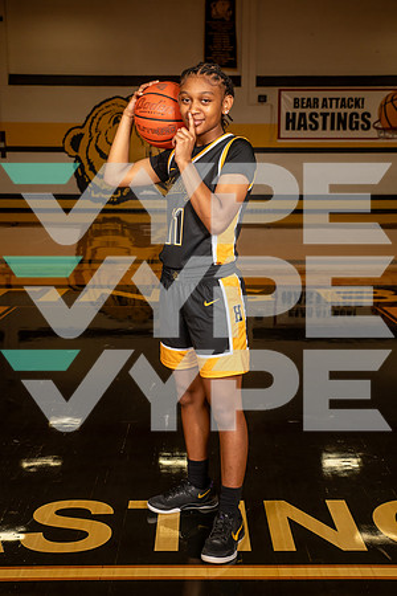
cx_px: 198
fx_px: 761
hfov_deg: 29.2
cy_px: 298
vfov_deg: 42.7
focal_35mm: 46
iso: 640
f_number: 7.1
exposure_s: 1/400
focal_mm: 46
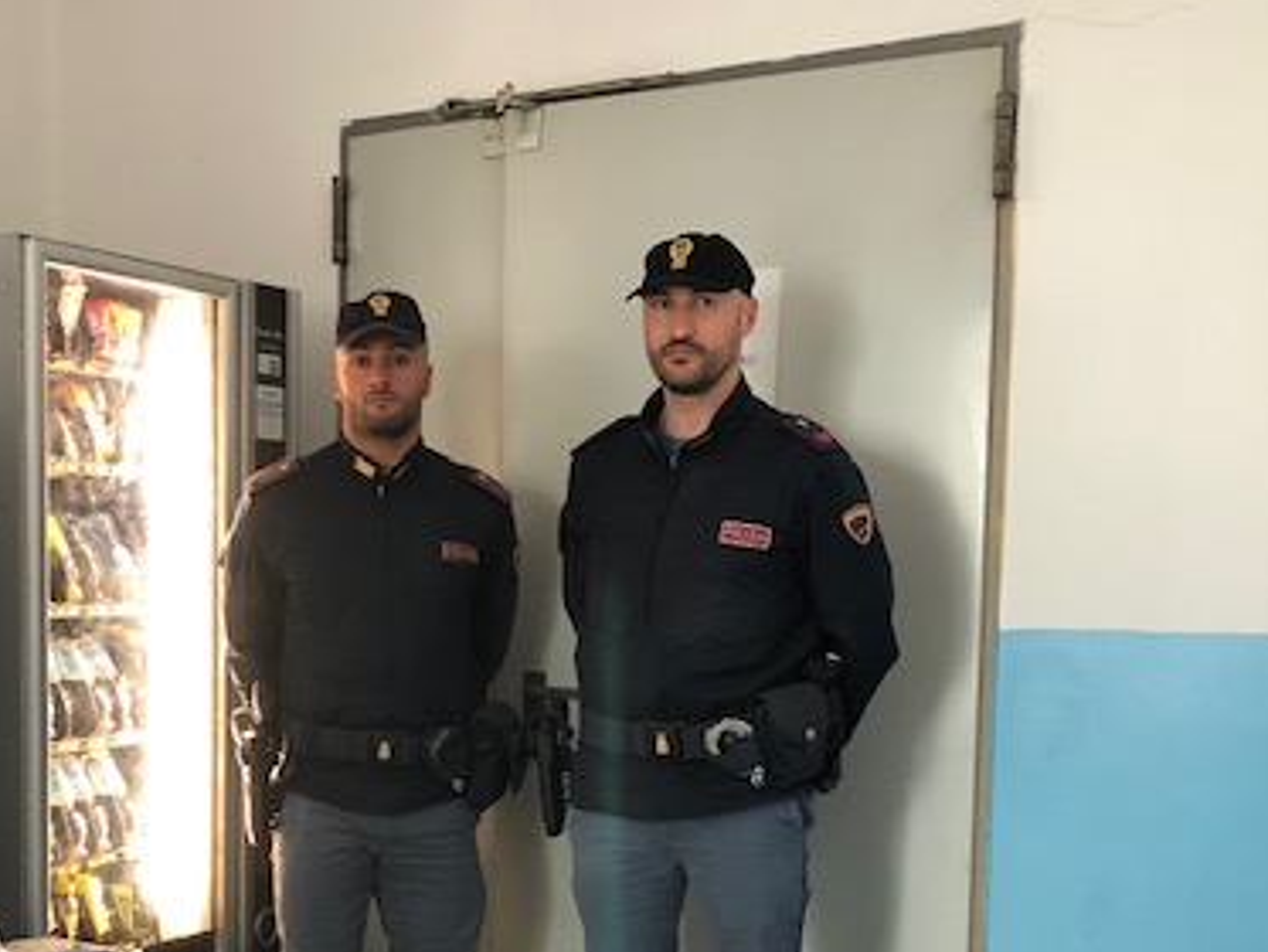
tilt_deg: -6.4
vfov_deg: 29.7
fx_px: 1759
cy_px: 734
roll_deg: -0.6
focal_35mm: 48
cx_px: 367
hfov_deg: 38.9
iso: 80
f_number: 1.8
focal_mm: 4
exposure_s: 1/17
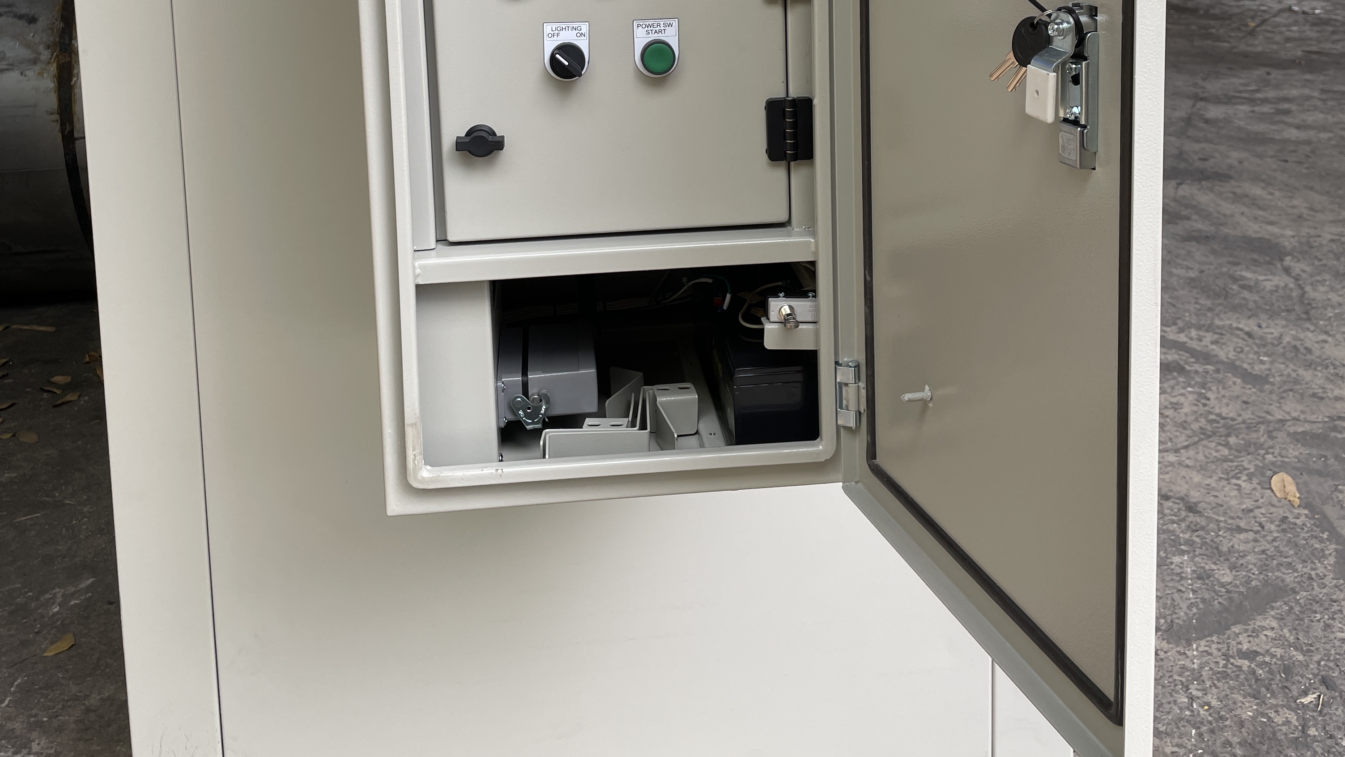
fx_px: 1355
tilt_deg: -7.3
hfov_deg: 52.8
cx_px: 670
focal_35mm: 38
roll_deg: +1.2
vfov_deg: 29.3
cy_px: 14
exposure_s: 1/154
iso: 32
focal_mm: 4.2
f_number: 1.6
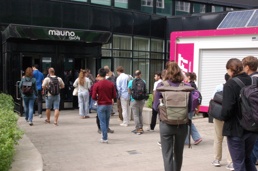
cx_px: 129
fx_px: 279
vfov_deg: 34.2
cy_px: 86
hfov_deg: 49.6
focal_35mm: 39
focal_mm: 26
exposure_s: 1/125
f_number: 22
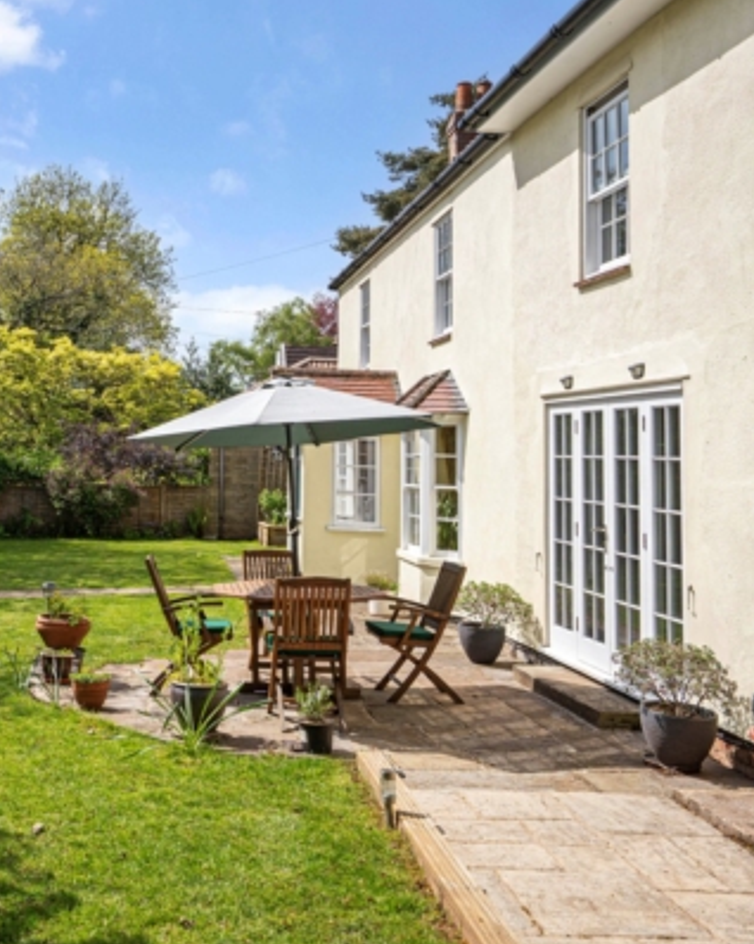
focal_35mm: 36
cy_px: 478
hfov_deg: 39.6
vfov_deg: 50.3
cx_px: 156
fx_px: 1005
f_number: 7.1
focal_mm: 25
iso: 160
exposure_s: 1/500
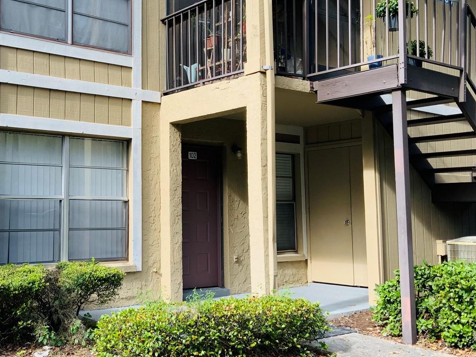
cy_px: 166
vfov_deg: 32.9
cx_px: 153
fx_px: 605
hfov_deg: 42.3
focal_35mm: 44
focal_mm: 3
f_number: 1.8
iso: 16
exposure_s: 1/425
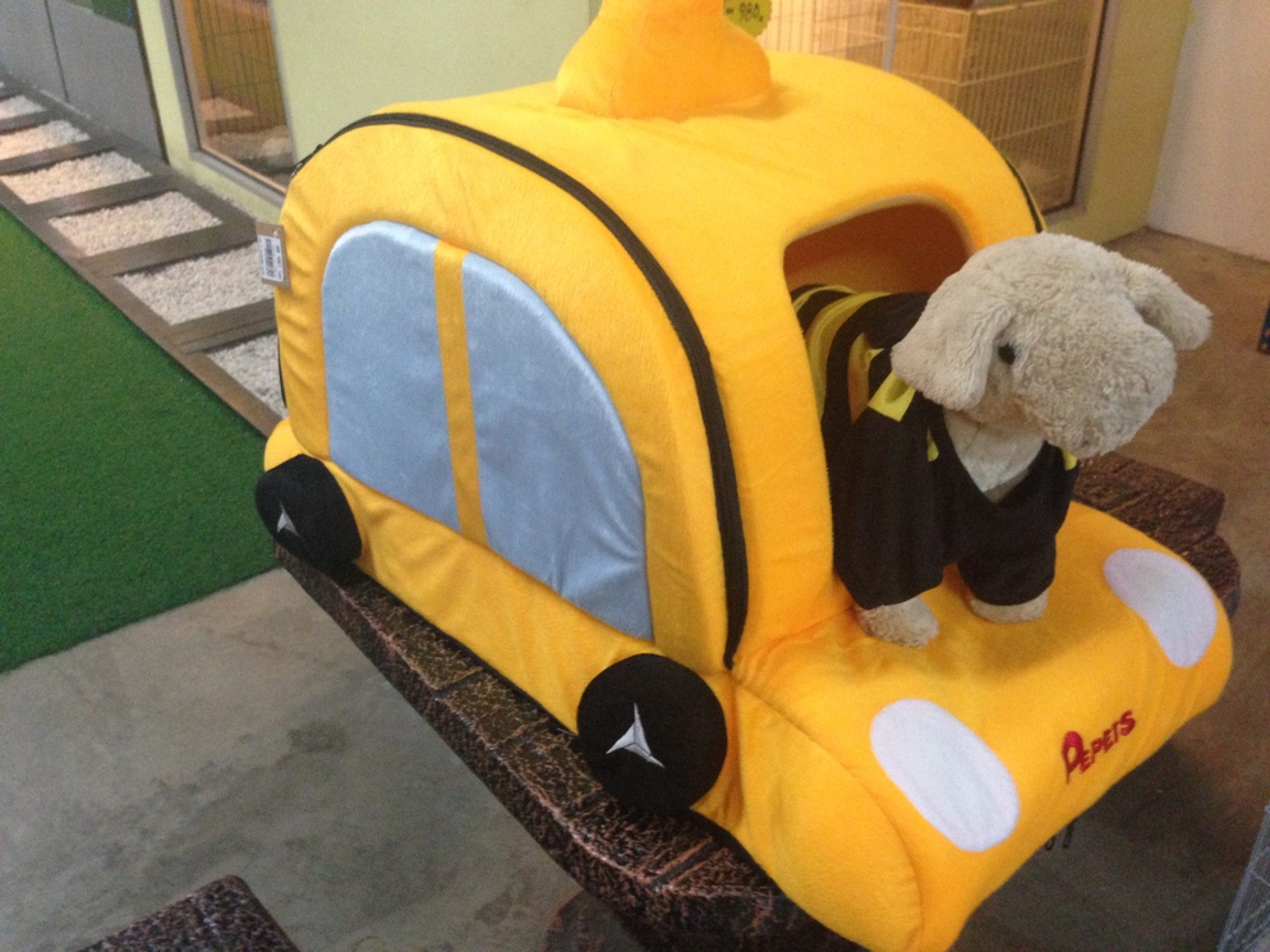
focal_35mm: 33
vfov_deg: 42.9
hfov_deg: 55.4
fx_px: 1210
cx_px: 635
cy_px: 476
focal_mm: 4.12
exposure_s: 1/17
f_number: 2.4
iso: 400
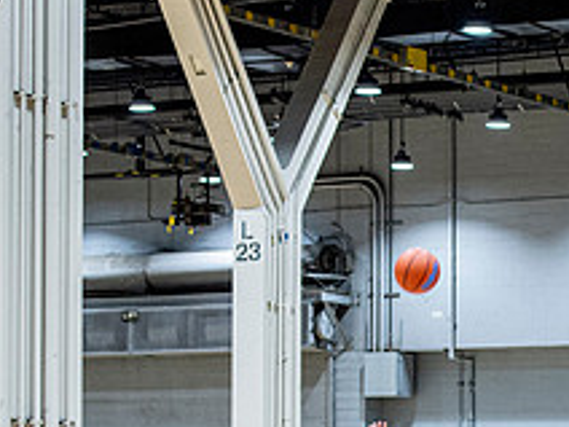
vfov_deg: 8.0
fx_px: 3024
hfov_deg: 10.7
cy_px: 440
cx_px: 513
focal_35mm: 184
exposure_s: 1/320
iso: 2000
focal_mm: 70
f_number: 2.8
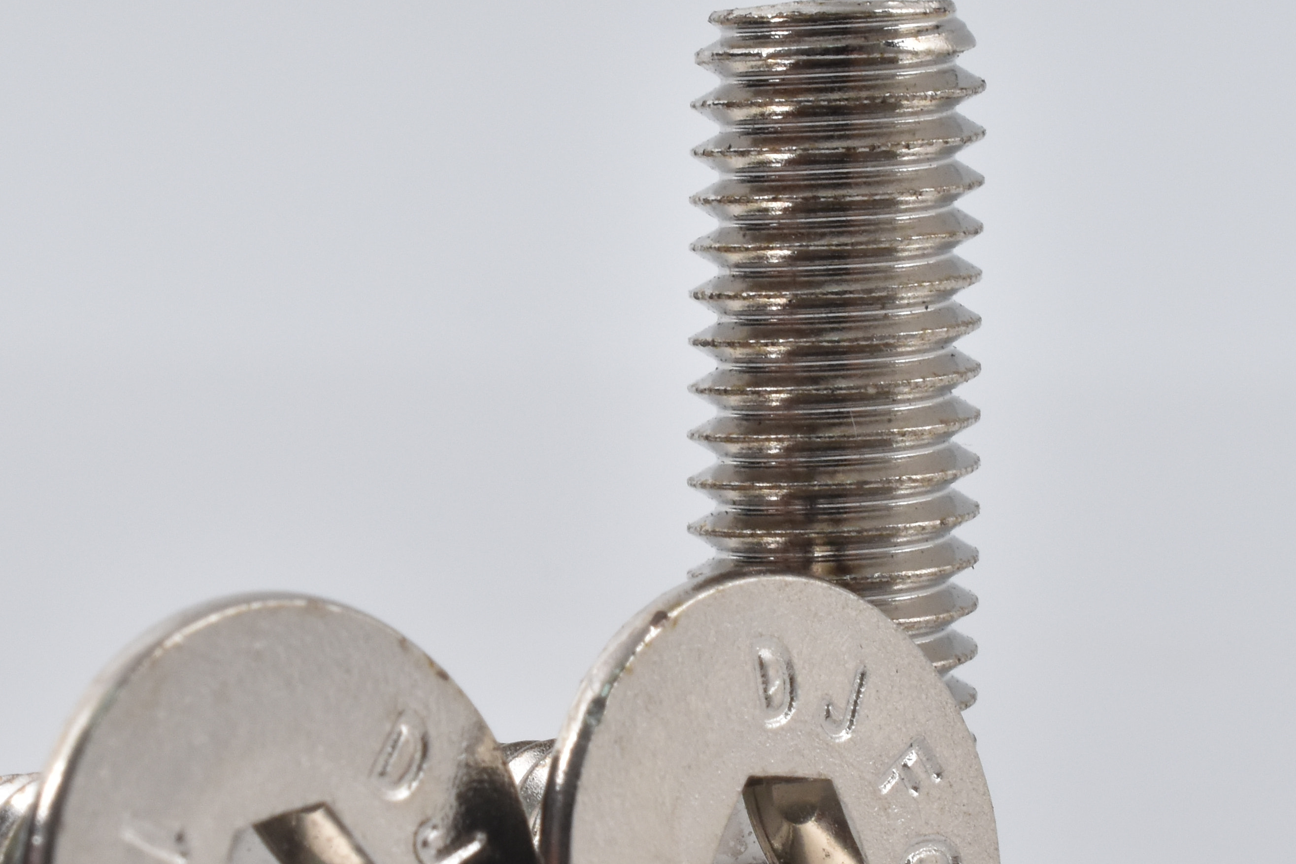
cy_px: 458
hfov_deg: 10.9
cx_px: 741
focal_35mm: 188
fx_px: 6773
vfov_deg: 7.3
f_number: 20
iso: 560
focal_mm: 55
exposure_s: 1/60
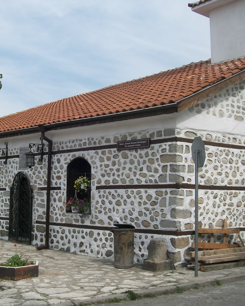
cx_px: 75
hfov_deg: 31.7
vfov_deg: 39.5
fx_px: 426
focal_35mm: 47
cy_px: 153
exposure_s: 1/500
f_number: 4.8
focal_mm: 6
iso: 80
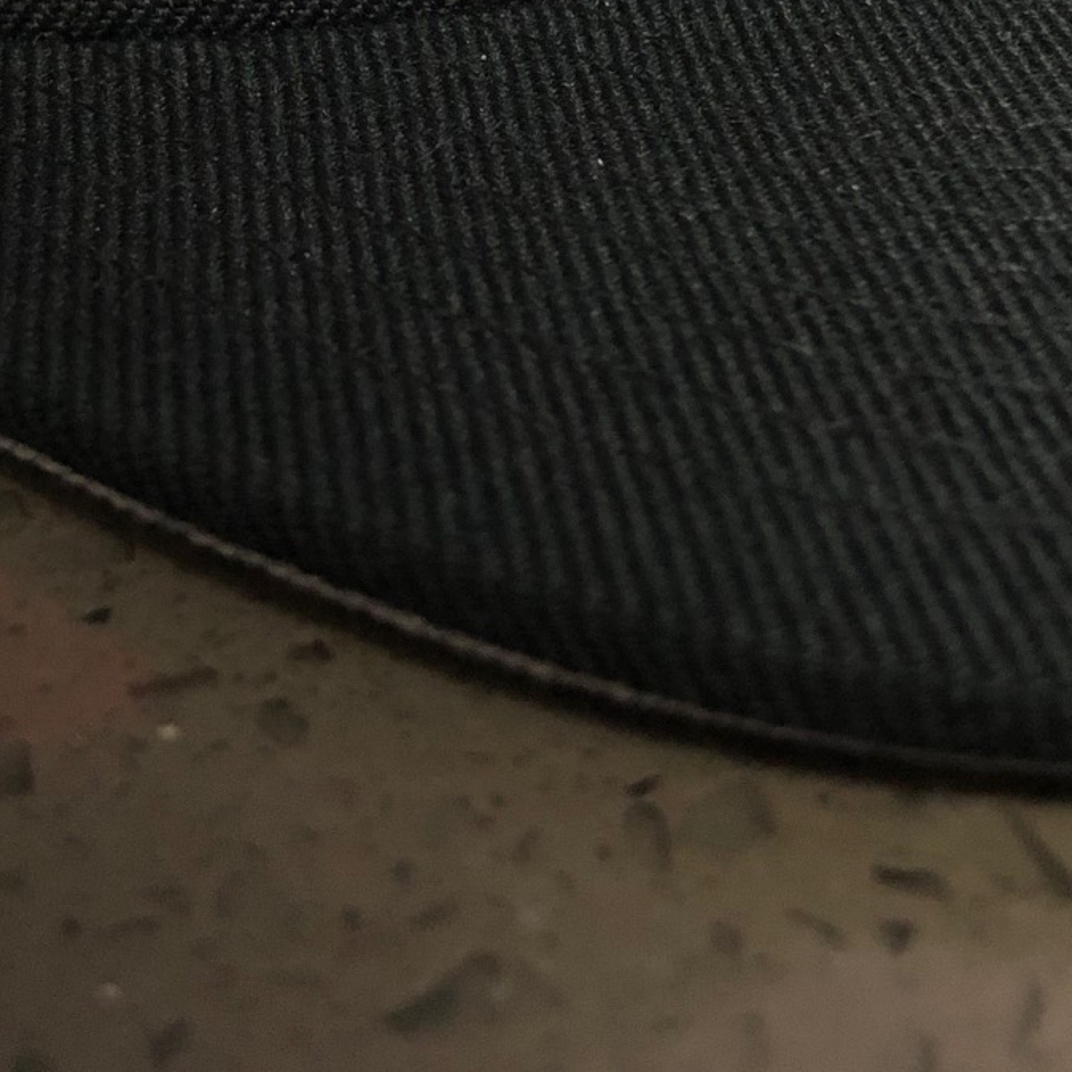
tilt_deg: -19.7
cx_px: 466
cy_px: -89
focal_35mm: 74
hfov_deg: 23.3
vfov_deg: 22.2
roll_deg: +1.4
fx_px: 2593
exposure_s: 1/6
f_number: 1.8
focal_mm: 3.99
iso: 80
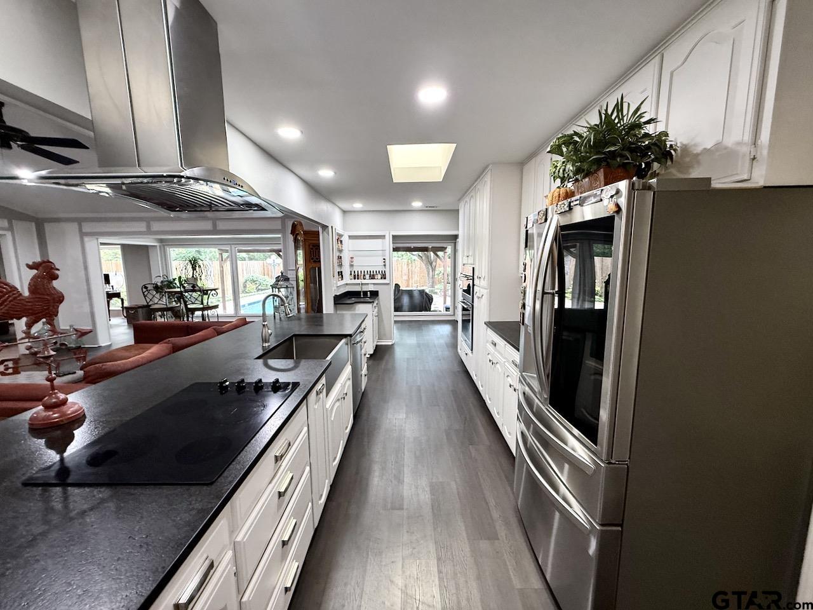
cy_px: 305
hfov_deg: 102.1
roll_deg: +1.2
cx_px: 406
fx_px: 329
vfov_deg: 85.7
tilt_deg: -7.6
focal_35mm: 14
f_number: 2.2
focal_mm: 2.22
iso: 160
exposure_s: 1/60
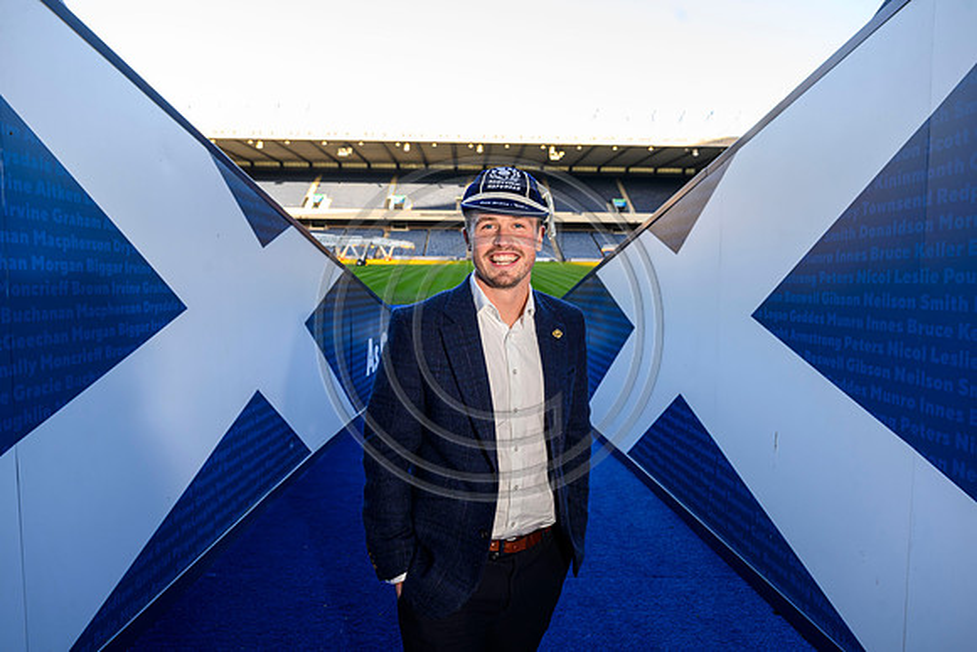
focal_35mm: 24
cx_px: 488
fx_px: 651
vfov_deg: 53.2
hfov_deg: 73.7
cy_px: 326
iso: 500
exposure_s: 1/160
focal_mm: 24
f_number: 5.6
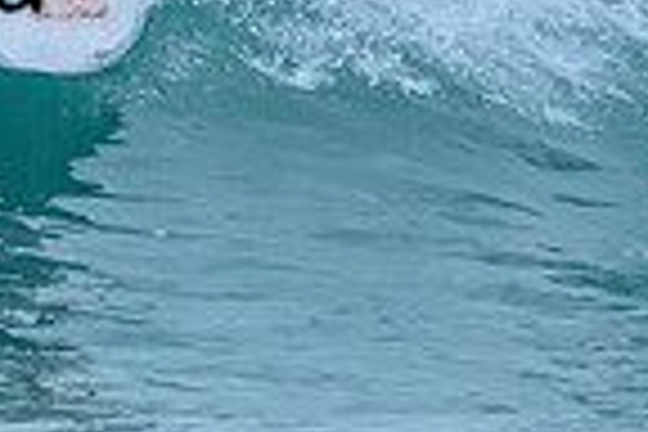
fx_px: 79464
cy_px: -100
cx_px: -264
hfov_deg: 0.5
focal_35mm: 4415
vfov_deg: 0.3
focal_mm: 800
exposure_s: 1/3200
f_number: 6.3
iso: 1800
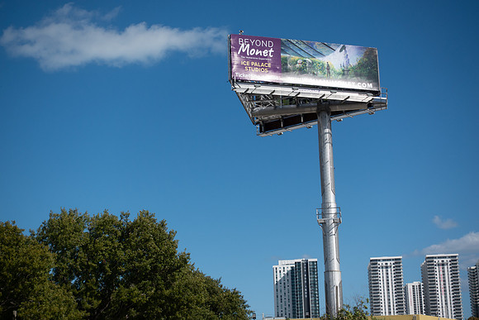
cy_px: 160
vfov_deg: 19.7
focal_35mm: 69
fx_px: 918
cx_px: 240
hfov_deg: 29.2
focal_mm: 25.15
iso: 125
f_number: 4
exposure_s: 1/200
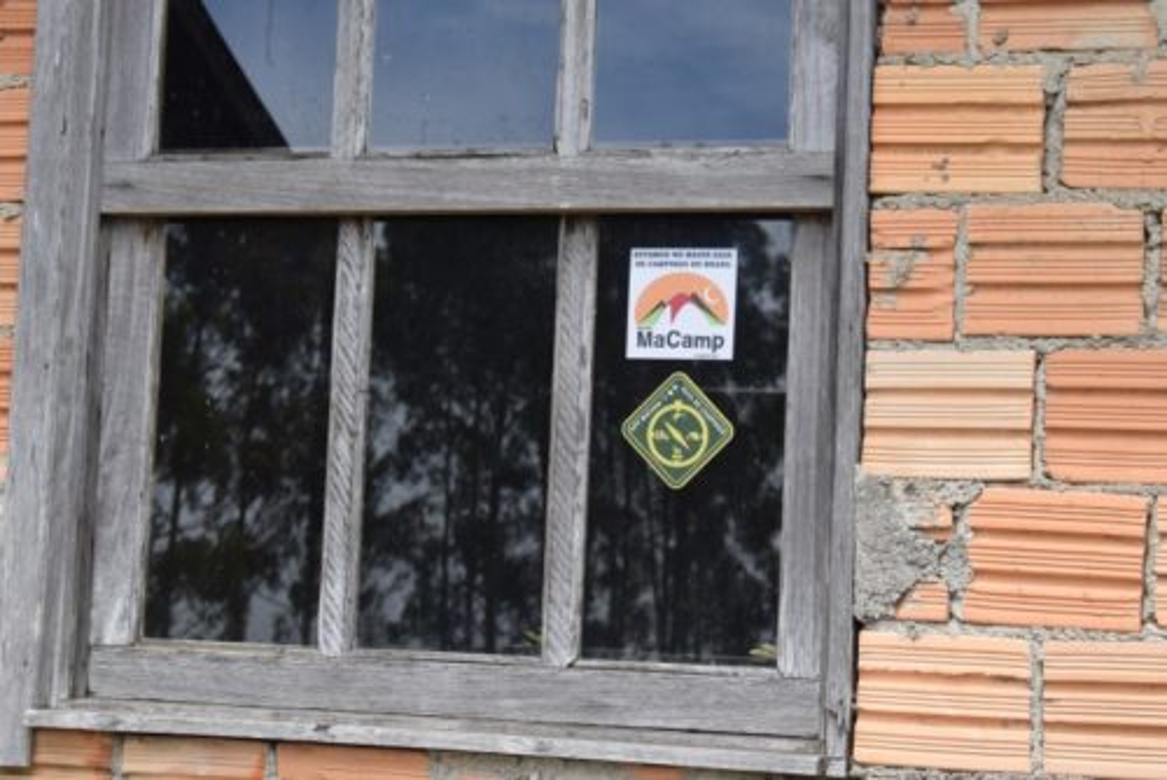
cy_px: 390
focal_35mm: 84
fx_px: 2724
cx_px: 584
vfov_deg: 16.3
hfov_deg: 24.2
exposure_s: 1/250
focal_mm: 56
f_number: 8
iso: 200
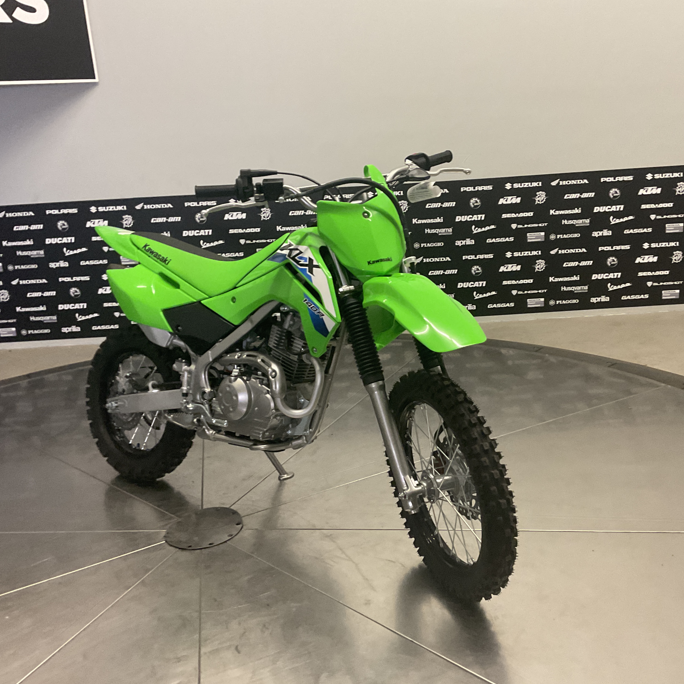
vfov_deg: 47.2
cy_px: 347
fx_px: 782
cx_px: 388
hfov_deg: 47.1
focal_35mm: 35
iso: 200
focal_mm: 3
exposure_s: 1/60
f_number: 1.8
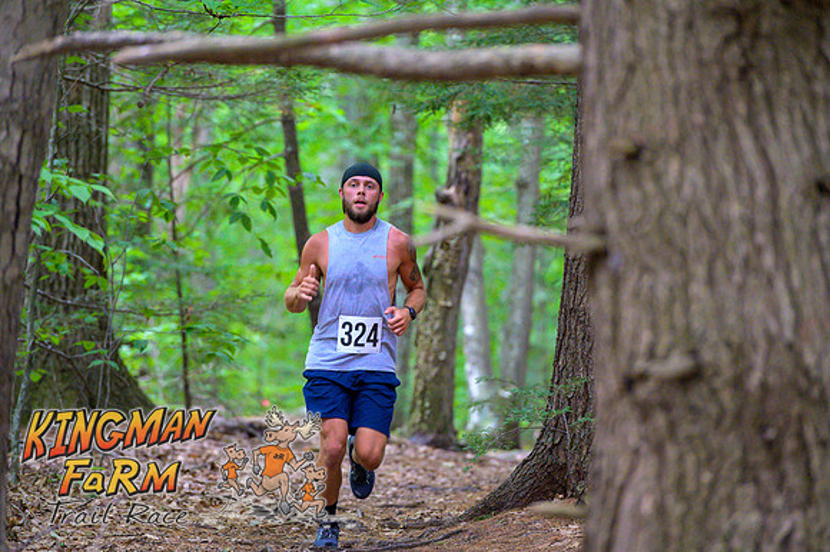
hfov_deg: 10.3
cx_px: 415
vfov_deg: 6.9
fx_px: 4608
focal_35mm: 200
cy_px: 276
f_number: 4
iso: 8000
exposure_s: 1/250
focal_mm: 200
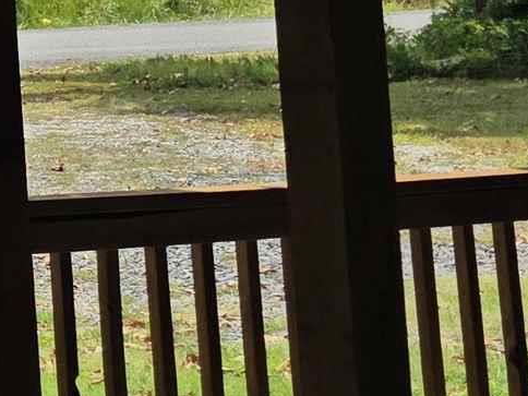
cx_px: -791
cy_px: -333
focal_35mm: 146
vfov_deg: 9.6
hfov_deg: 11.1
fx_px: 2227
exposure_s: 1/7626
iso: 80
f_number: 1.7
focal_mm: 6.3
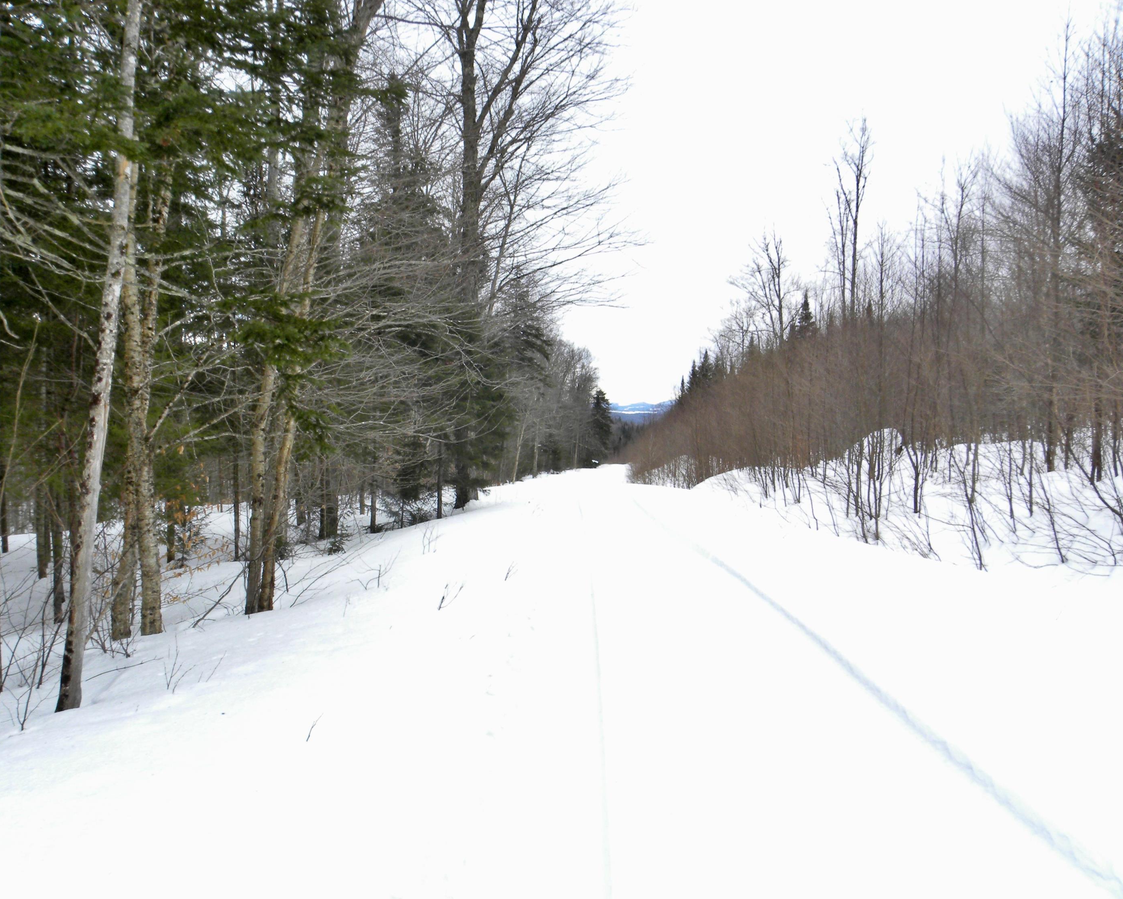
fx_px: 931
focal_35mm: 28
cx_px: 521
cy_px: 444
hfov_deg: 62.1
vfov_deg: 51.5
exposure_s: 1/60
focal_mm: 4.6
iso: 64
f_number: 8
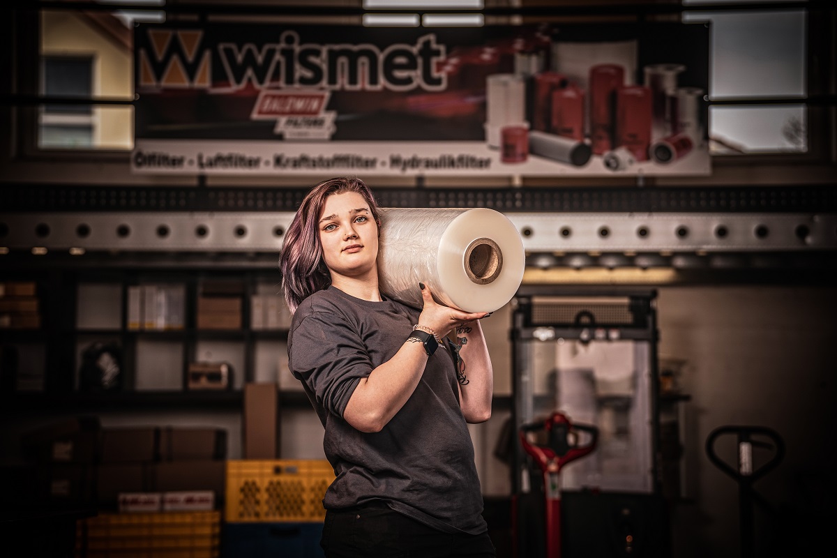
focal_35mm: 69
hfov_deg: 29.2
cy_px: 279
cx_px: 418
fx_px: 1604
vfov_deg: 19.7
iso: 100
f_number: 2.5
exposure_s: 1/400
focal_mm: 69
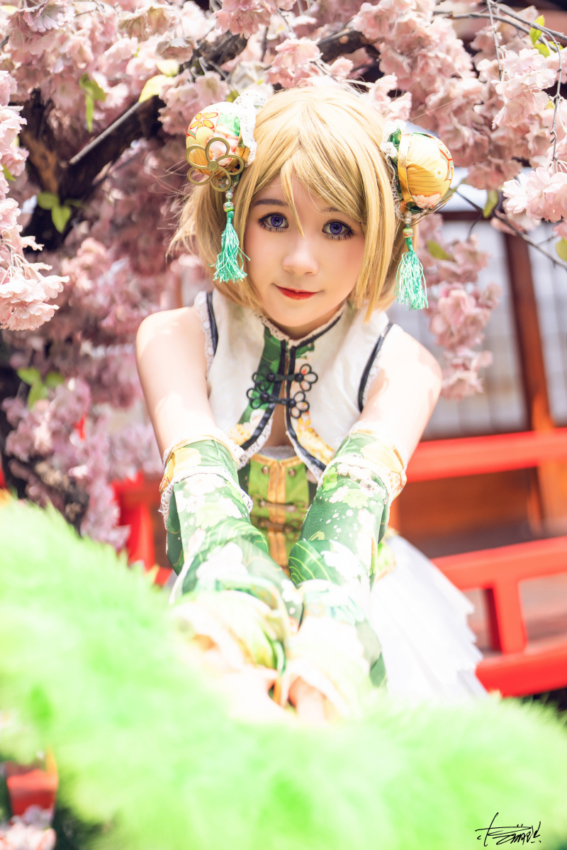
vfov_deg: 48.5
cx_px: 284
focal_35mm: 40
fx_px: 945
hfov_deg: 33.4
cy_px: 425
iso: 100
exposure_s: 1/6400
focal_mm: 40
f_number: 1.4
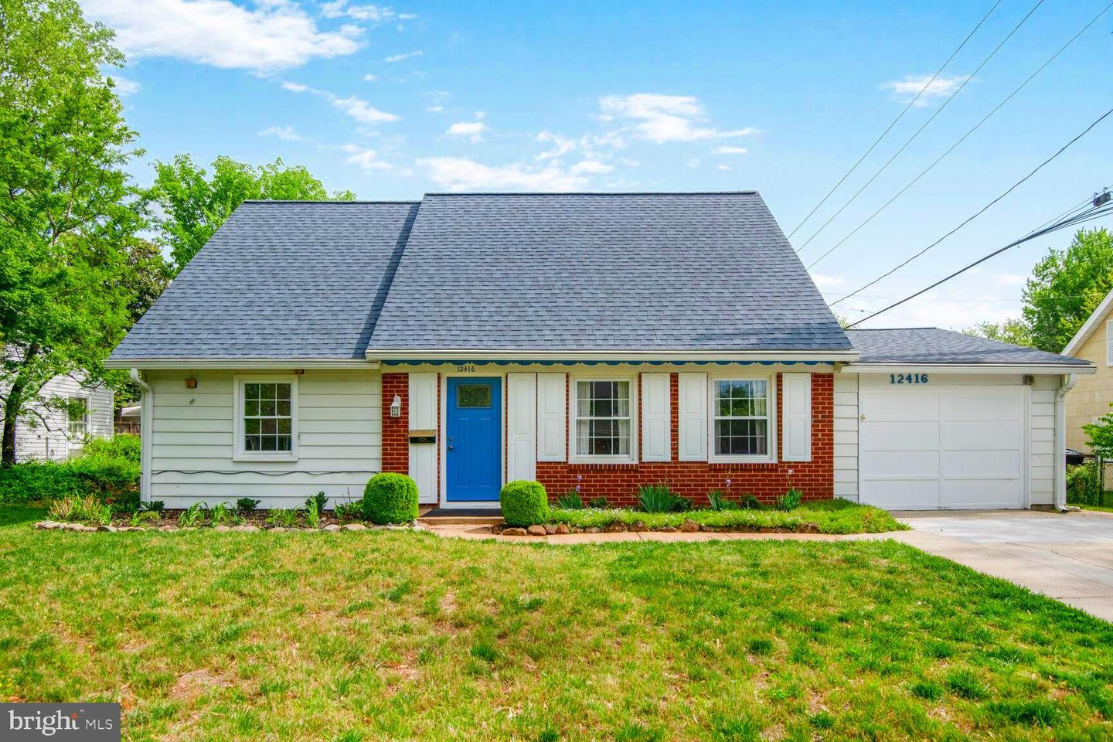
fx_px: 618
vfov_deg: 61.9
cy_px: 371
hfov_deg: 84.0
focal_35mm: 20
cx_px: 556
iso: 200
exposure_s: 1/1250
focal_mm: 20
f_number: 7.1
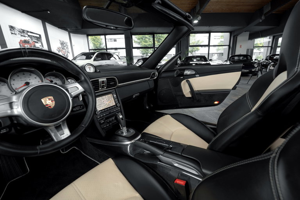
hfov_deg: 101.5
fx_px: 122
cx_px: 150
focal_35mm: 15
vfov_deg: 78.5
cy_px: 100
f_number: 4
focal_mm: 14.7
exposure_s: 1/40
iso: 320
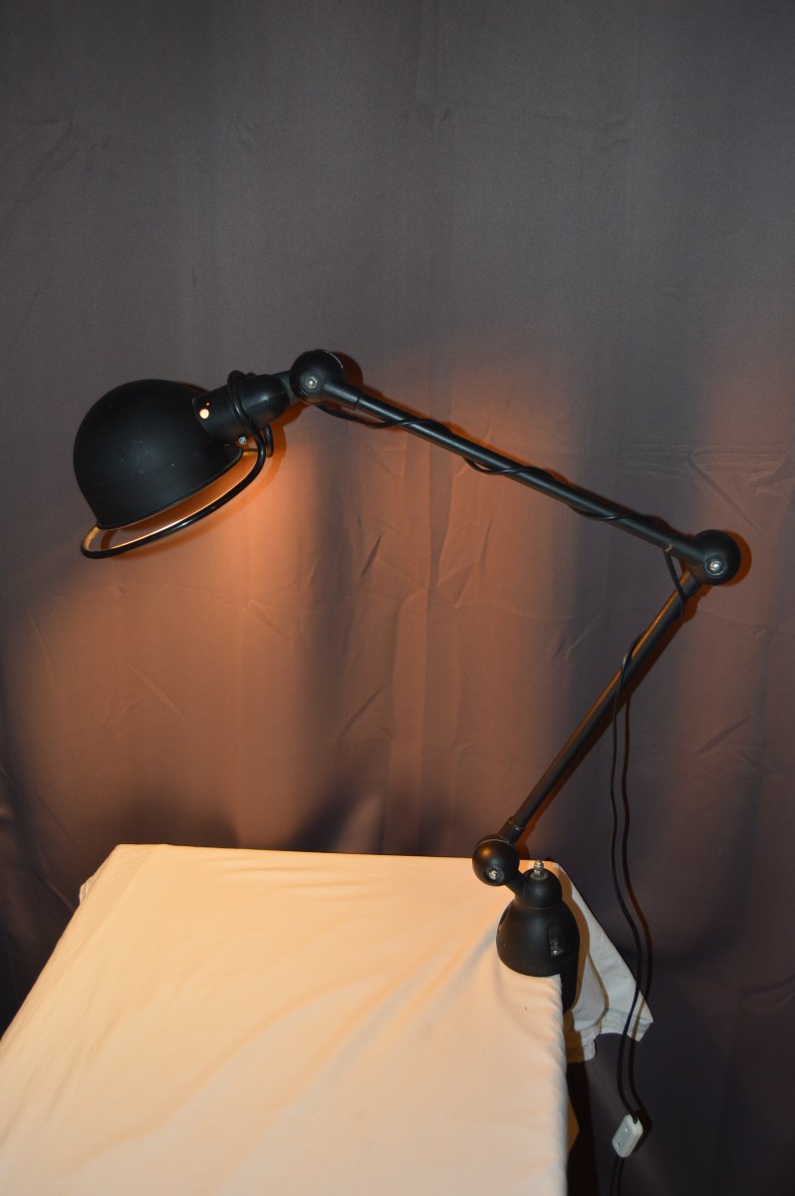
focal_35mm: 33
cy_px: 598
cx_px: 398
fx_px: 1095
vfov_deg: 57.3
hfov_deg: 39.9
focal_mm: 22
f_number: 4
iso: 400
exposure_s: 1/100
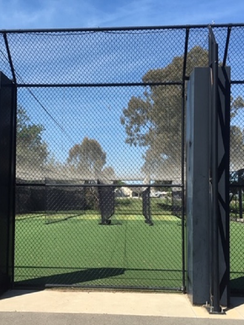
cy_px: 163
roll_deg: +0.3
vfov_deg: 47.9
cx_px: 102
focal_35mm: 39
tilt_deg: +2.7
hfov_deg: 36.7
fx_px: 367
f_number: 2.2
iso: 25
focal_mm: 4.15
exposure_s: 1/1166
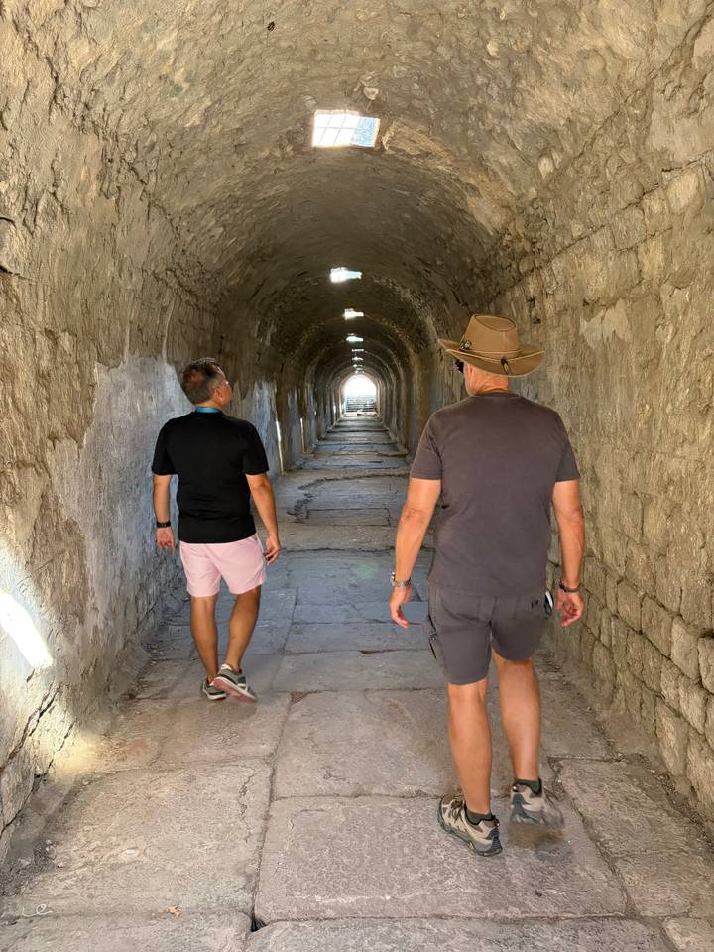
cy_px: 476
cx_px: 357
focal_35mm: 26
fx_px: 715
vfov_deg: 67.3
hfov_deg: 53.1
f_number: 1.6
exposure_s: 1/60
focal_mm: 5.96
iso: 500
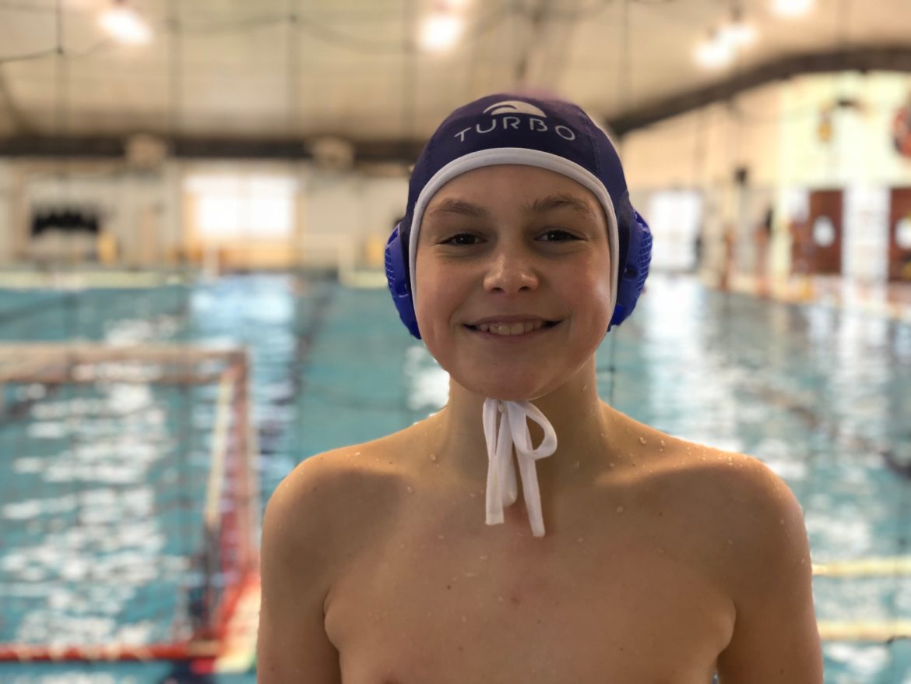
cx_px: 456
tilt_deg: -4.5
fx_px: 1369
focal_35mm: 52
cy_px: 342
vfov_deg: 28.0
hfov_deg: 36.8
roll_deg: +0.0
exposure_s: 1/25
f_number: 2.4
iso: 125
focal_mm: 6
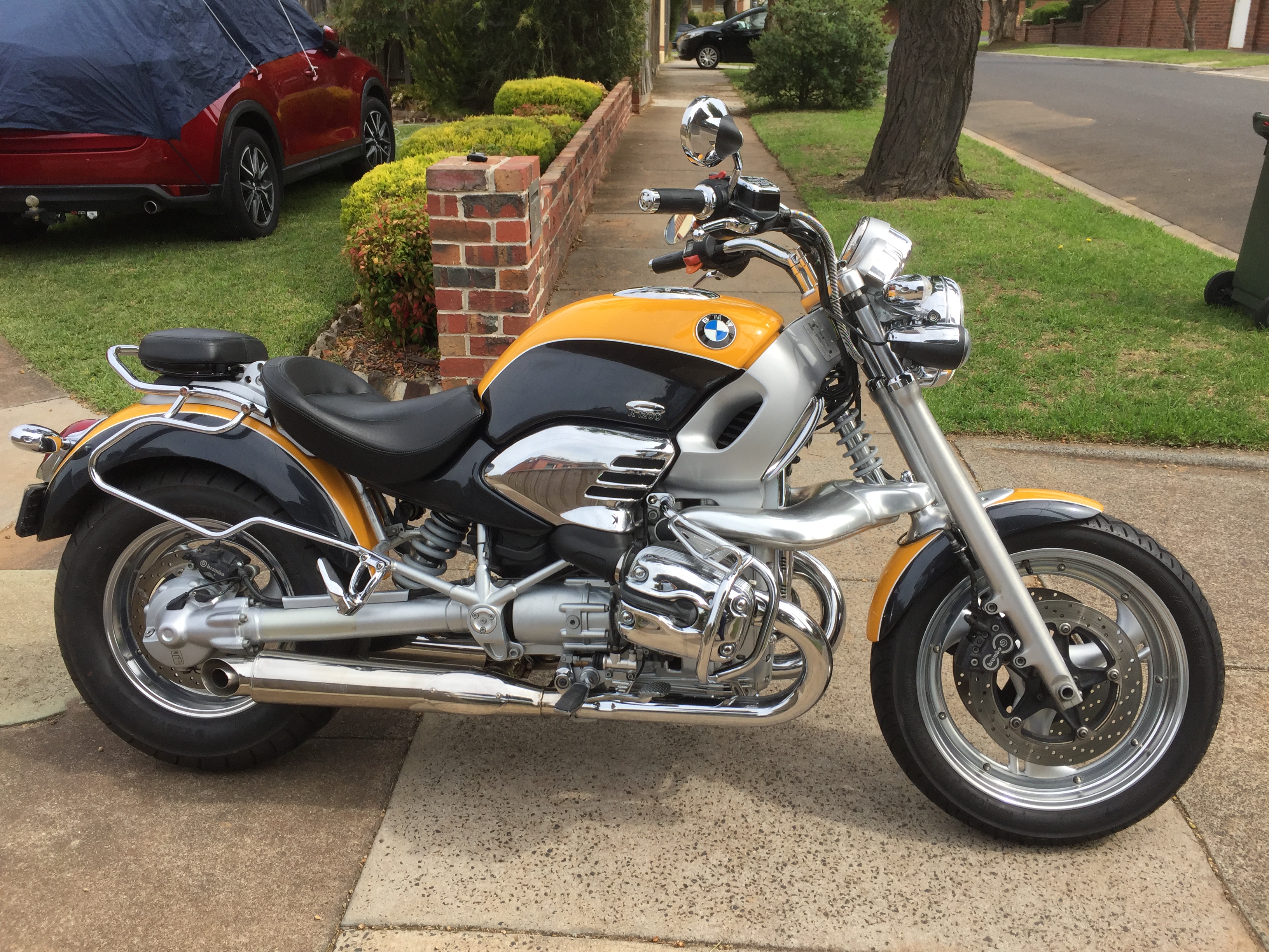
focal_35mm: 29
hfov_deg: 61.7
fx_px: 1063
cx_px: 634
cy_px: 476
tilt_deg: -21.3
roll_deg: -0.8
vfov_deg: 48.2
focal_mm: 4.15
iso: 32
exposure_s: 1/1236
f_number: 2.2
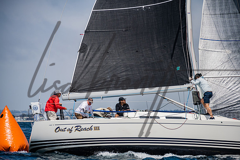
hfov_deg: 10.2
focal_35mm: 201
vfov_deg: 6.8
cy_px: 80
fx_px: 1342
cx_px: 120
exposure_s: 1/1250
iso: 250
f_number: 6.3
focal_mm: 200
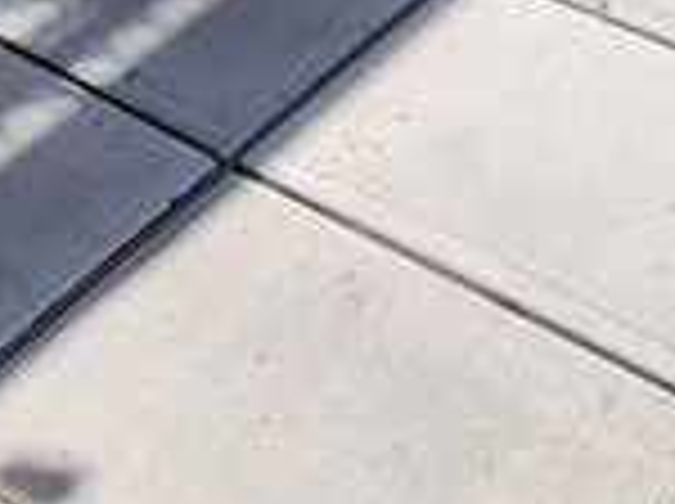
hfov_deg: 19.1
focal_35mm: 89
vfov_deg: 10.0
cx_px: 1040
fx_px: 1733
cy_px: -1170
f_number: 2.2
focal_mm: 2.2
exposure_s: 1/2128
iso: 50
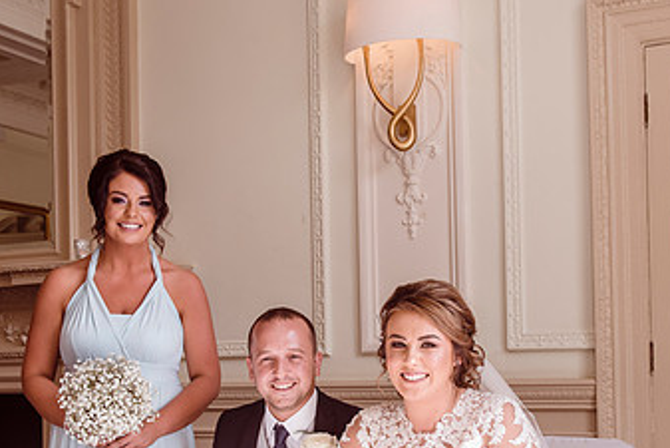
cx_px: 368
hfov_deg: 36.2
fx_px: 1024
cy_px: 347
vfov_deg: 24.3
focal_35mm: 55
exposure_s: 1/200
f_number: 5.6
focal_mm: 32
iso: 500
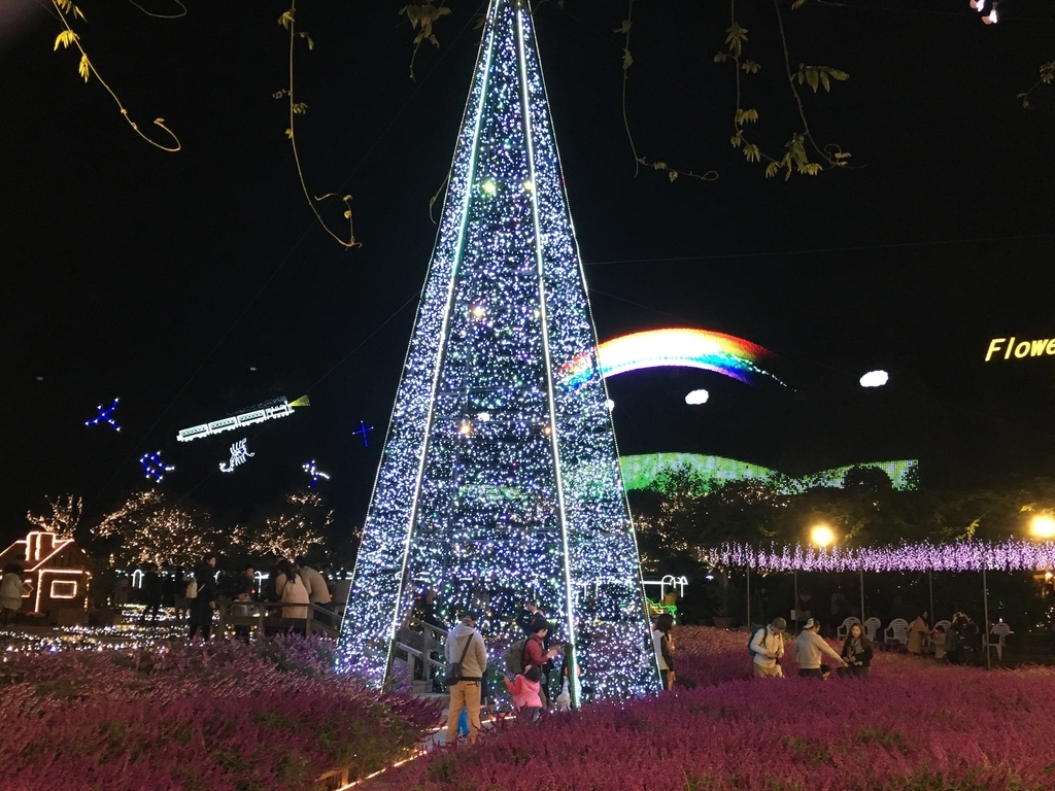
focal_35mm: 29
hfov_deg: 61.7
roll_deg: -0.7
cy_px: 396
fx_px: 884
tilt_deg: +7.9
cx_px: 528
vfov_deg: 48.2
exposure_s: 1/30
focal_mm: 4.15
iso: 160
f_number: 2.2
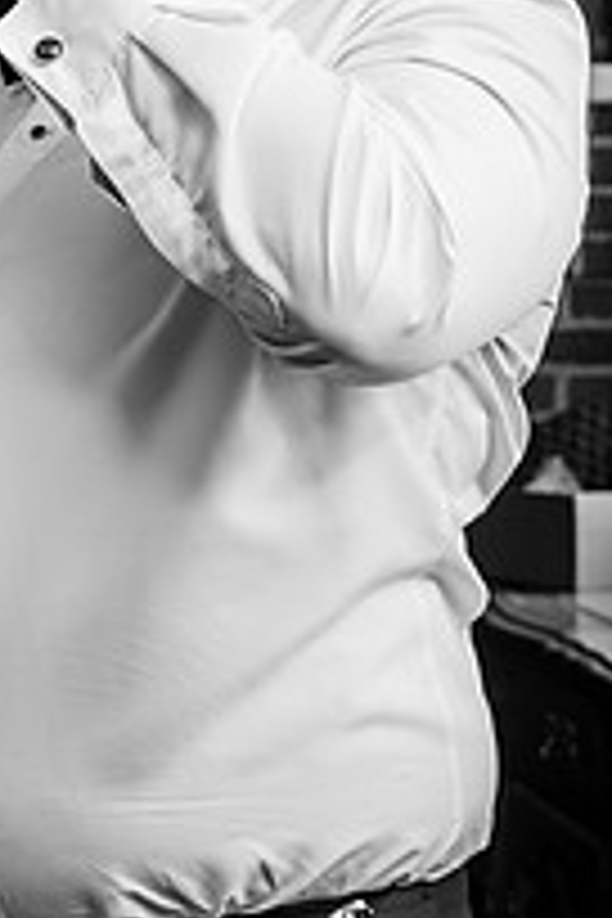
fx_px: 3315
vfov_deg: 15.6
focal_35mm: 130
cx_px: 49
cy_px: 167
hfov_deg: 10.5
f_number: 4
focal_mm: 35
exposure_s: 1/200
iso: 800
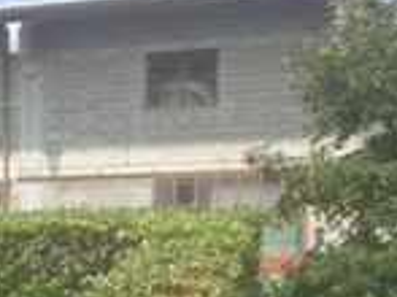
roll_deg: +1.7
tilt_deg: -4.9
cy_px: 351
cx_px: -454
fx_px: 1444
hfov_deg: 13.1
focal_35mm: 126
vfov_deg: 11.5
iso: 32
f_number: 2.2
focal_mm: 4.15
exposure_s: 1/1582
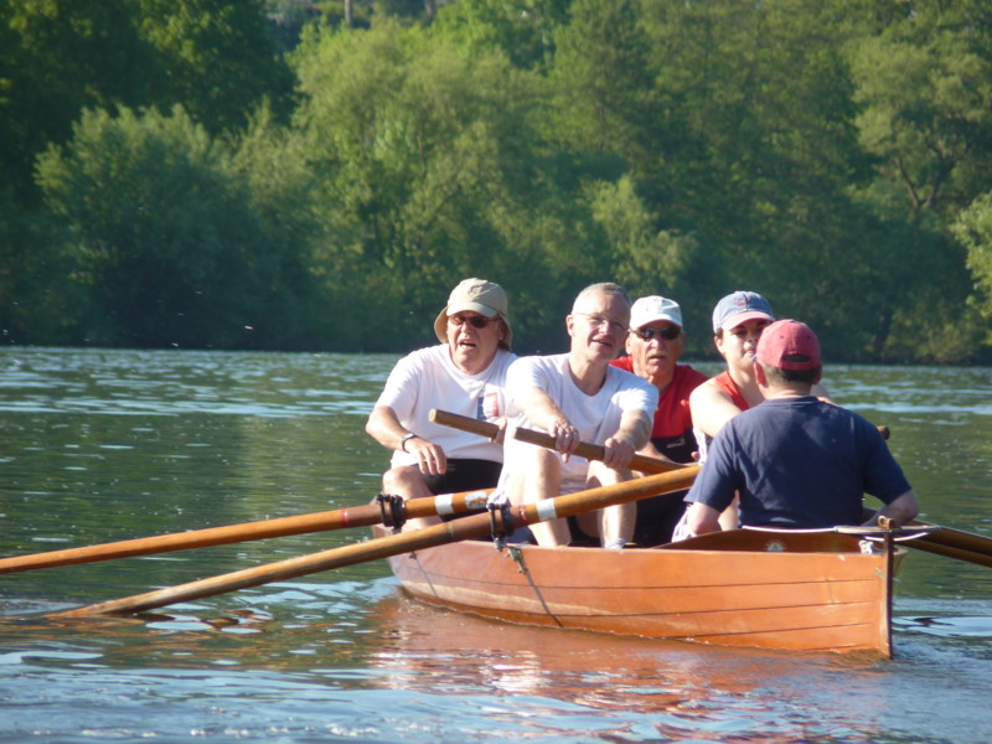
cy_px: 372
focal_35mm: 486
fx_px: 13927
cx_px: 496
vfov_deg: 3.1
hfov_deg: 4.1
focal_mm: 86.4
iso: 80
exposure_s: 1/200
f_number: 4.4
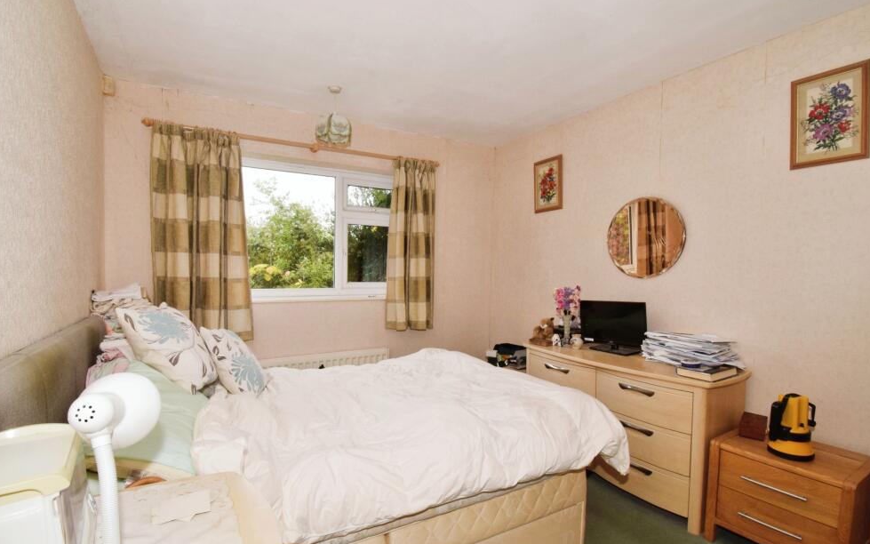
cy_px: 272
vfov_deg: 71.3
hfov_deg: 97.8
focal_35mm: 16
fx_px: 379
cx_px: 418
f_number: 14
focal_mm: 10
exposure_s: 1/60
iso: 1000
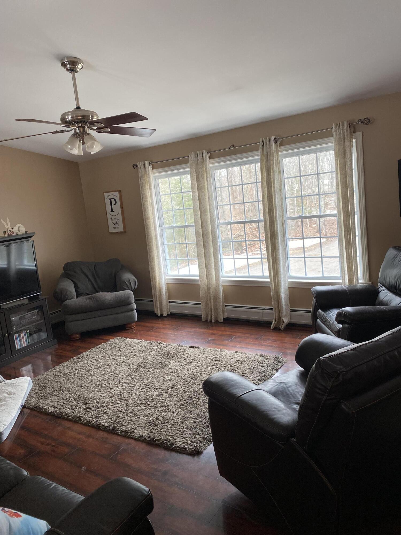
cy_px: 268
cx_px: 200
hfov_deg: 53.1
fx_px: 402
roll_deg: +5.4
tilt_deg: -9.2
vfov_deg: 67.3
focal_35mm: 26
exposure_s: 1/60
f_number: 1.8
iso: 160
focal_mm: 4.25
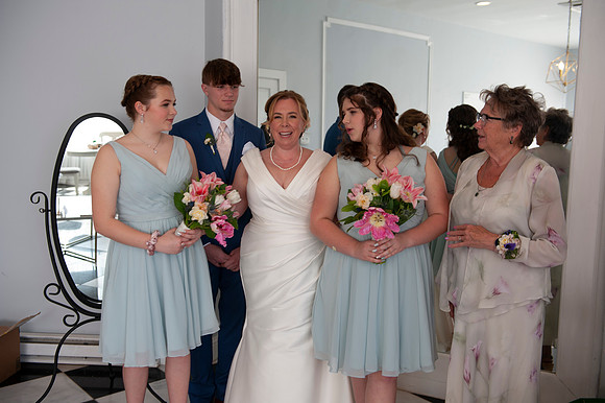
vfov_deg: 35.0
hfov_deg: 50.7
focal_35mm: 38
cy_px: 202
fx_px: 638
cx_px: 302
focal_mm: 38
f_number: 4
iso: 125
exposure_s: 1/60
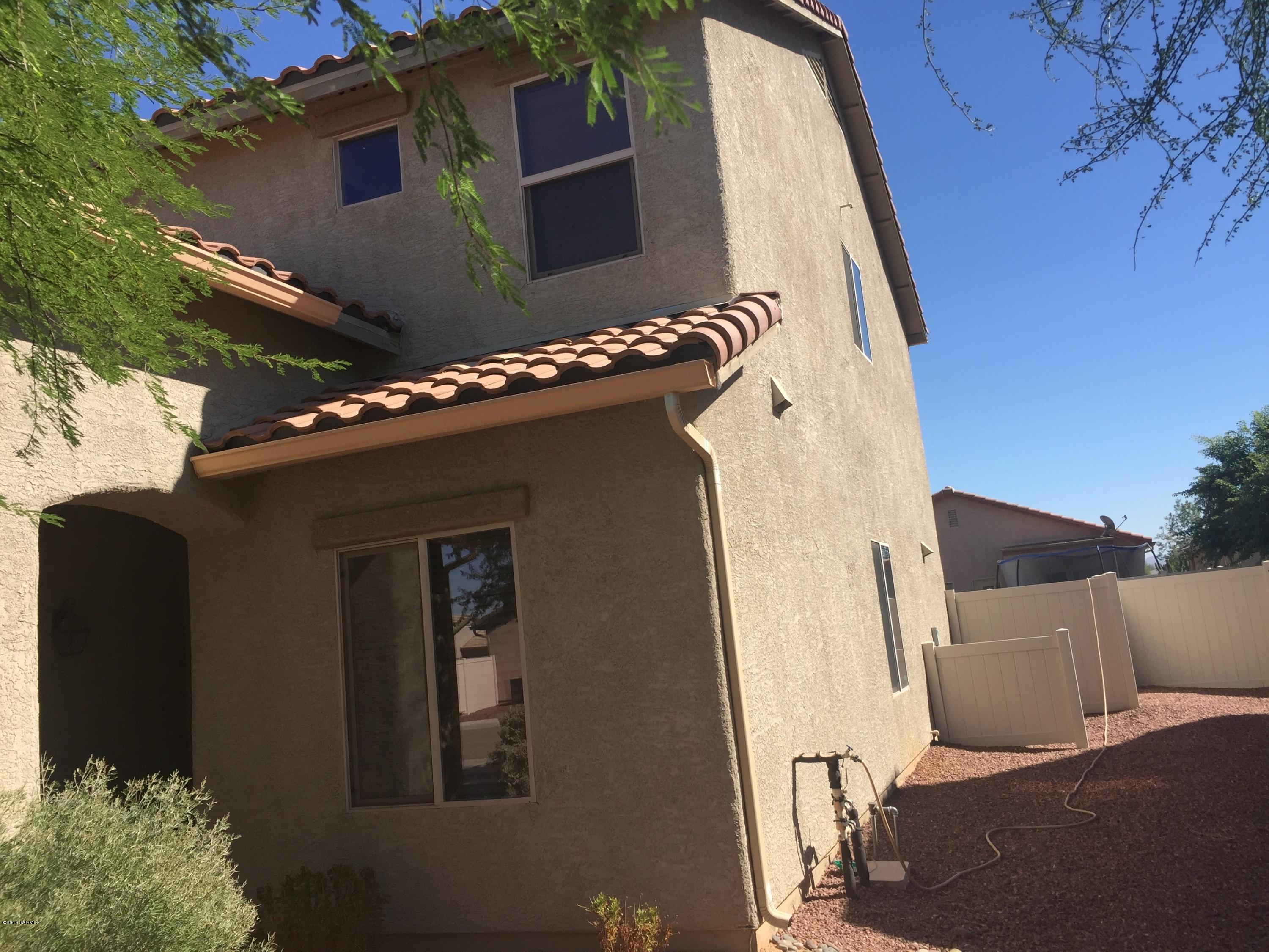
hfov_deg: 61.7
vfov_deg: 48.2
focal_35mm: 29
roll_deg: +4.8
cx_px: 634
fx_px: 1063
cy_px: 476
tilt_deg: +11.2
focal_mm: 4.15
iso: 32
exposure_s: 1/1582
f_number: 2.2
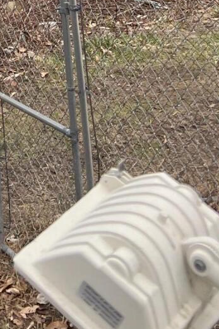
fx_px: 948
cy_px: -267
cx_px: -198
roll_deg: -1.6
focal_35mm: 104
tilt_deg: -4.6
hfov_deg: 11.9
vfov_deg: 16.4
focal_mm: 5.7
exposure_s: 1/284
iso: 50
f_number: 1.5
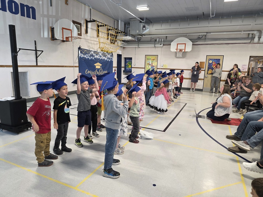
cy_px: 98
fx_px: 175
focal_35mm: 23
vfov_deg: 58.9
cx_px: 132
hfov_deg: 73.9
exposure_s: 1/120
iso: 200
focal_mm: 6.3
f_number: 1.7
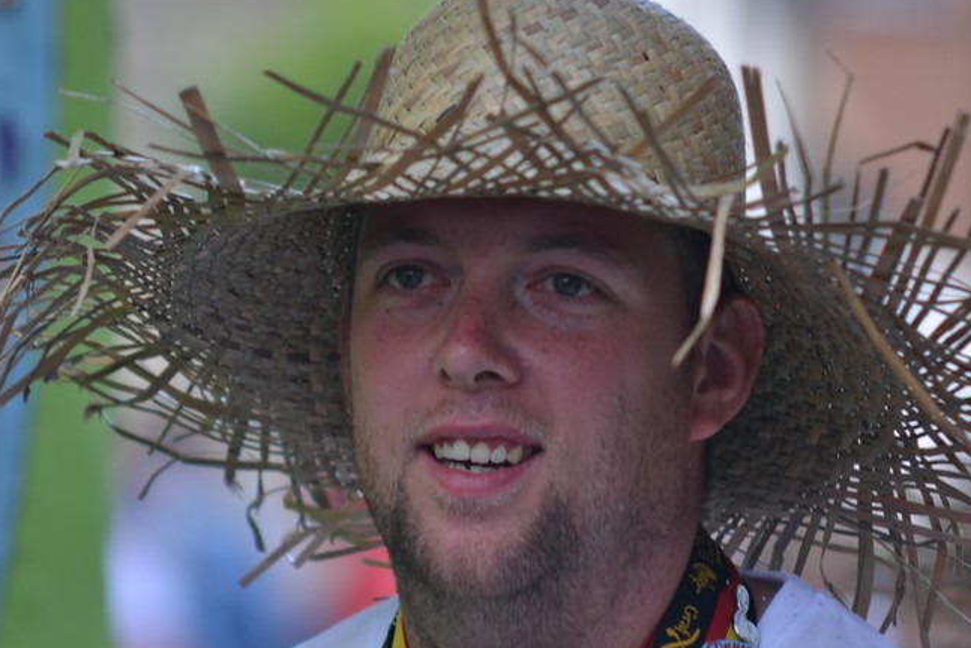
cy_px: 395
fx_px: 9606
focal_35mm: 356
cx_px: 413
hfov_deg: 5.8
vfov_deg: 3.9
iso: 100
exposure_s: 1/200
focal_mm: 150
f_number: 2.8
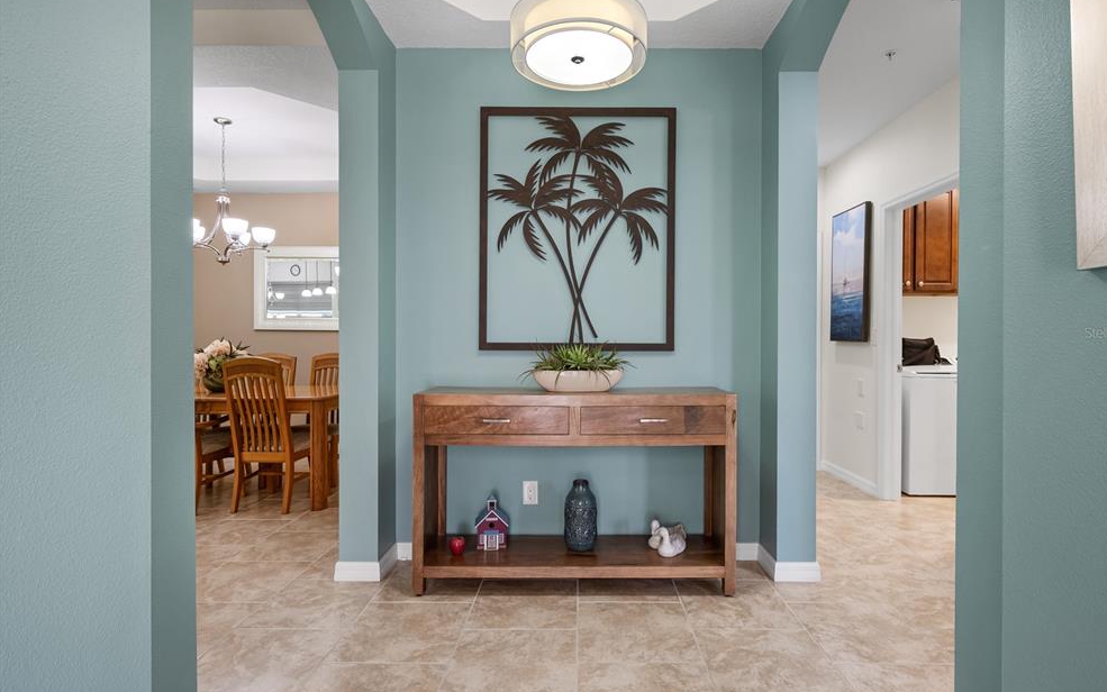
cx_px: 573
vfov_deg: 63.5
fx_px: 559
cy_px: 333
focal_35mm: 19
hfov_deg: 89.4
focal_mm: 17.5
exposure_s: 1/10
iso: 400
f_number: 8
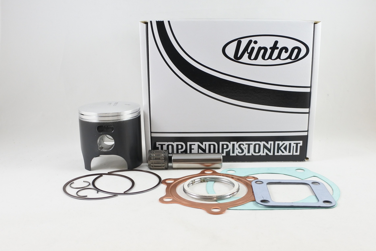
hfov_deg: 67.4
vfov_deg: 47.9
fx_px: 282
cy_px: 126
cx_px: 188
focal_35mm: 27
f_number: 3.5
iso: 400
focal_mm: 10
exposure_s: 1/125
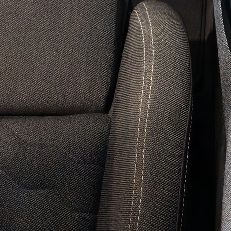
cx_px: 290
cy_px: -223
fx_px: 1125
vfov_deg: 10.8
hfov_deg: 11.5
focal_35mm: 149
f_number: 1.9
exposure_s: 1/50
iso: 709
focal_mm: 6.12
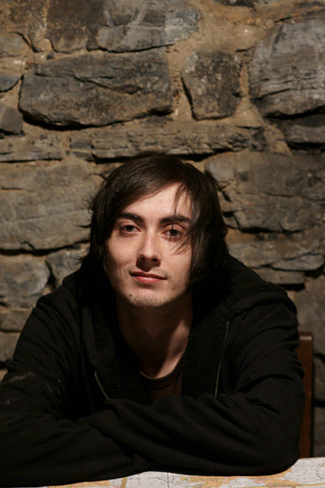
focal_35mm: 112
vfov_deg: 18.2
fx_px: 1522
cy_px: 244
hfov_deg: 12.2
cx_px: 162
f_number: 3.2
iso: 1600
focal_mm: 75
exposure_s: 1/25
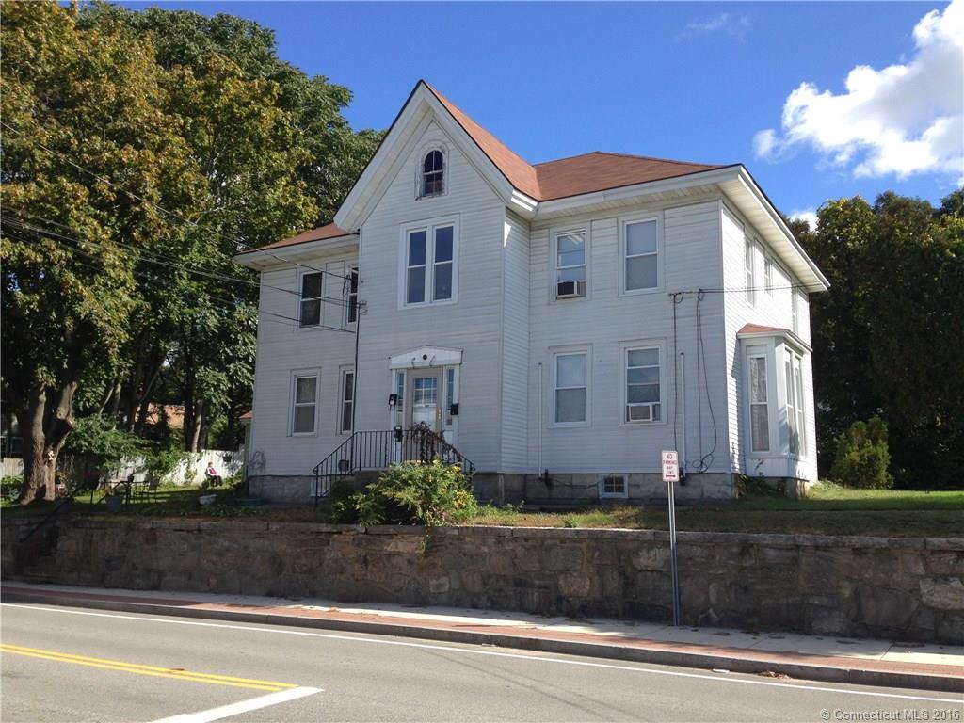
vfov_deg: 42.9
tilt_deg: +8.6
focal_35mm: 33
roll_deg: -1.7
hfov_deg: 55.4
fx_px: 919
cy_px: 362
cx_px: 482
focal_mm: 4.12
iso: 50
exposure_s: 1/935
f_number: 2.4
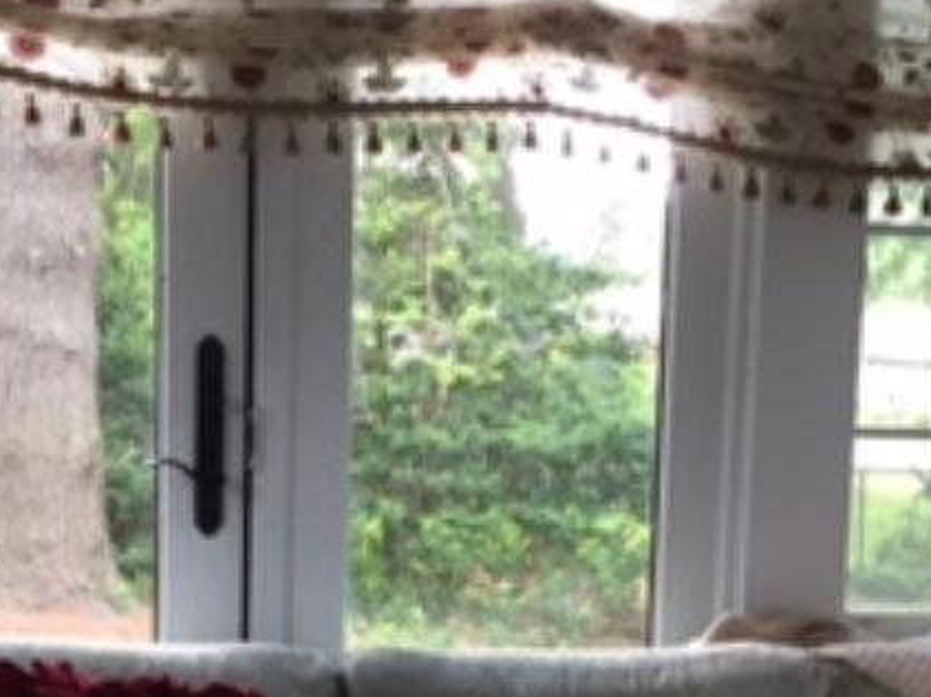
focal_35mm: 99
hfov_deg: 19.7
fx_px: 2661
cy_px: 816
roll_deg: -3.2
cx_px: 675
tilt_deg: -10.8
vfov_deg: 14.5
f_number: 2.2
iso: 40
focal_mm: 4.15
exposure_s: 1/30
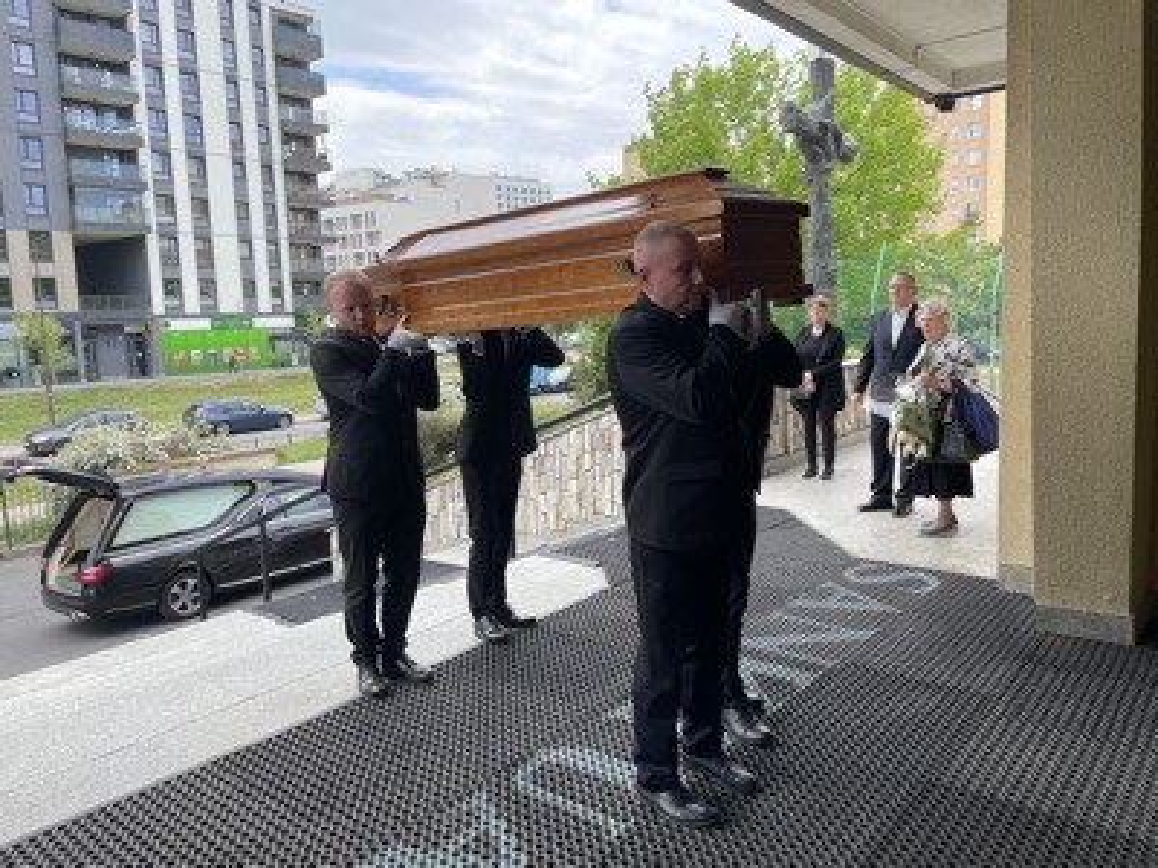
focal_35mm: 26
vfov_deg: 53.1
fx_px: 870
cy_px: 434
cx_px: 579
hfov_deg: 67.3
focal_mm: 4.2
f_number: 1.6
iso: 32
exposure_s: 1/818
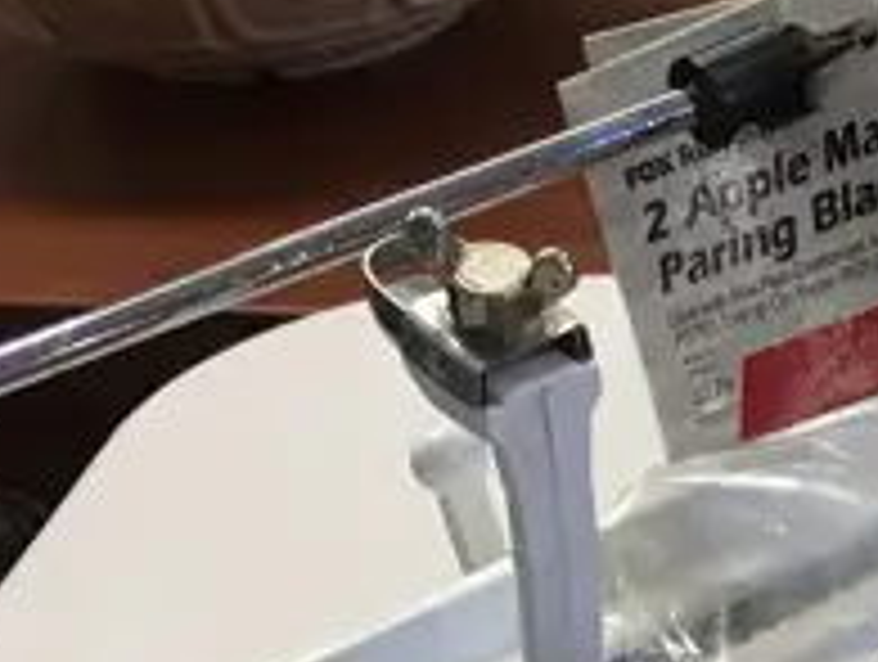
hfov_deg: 11.4
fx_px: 3862
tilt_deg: -31.8
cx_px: 1873
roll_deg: +2.9
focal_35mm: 152
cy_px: 829
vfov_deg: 9.6
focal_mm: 4.15
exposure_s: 1/33
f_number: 2.2
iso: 64
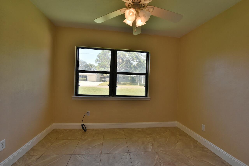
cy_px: 83
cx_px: 124
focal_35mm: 15
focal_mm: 10
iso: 1600
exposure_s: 1/250
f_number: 8
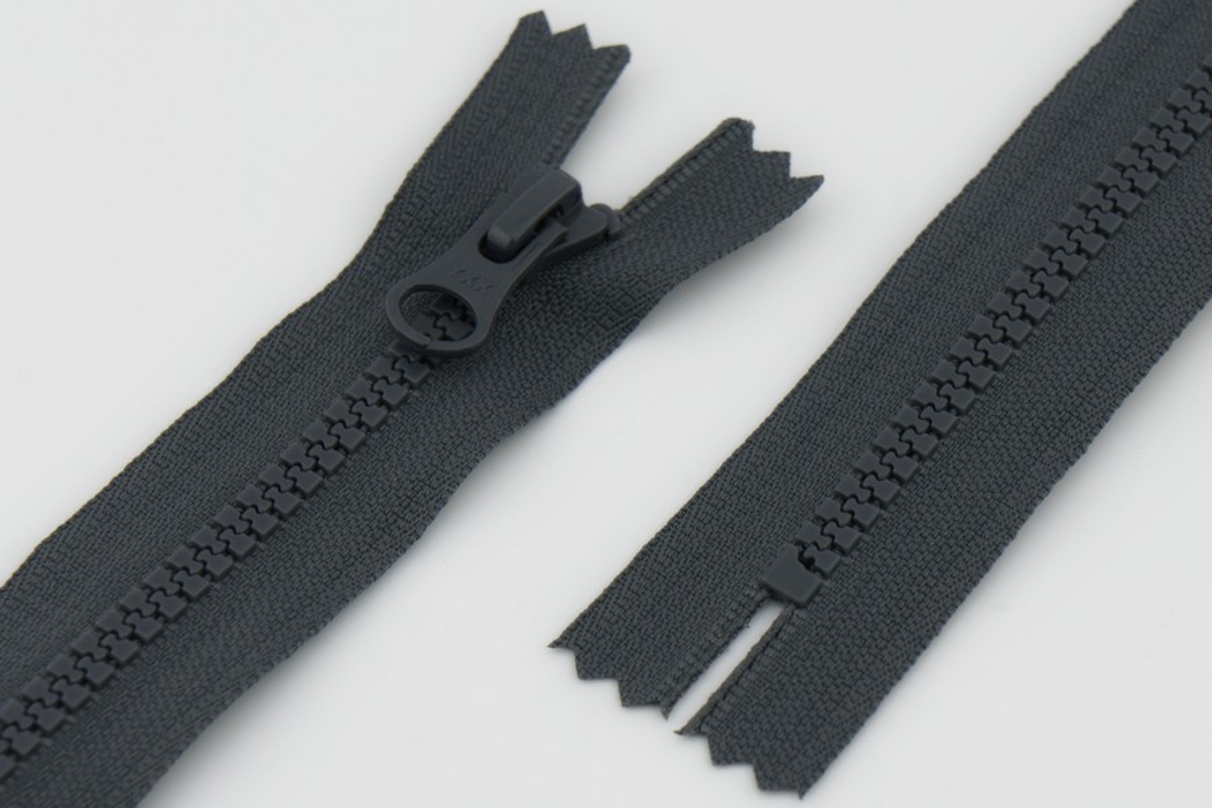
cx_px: 606
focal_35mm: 82
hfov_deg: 24.6
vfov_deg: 16.6
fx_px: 2777
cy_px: 404
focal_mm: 55
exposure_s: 1/250
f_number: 9
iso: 200
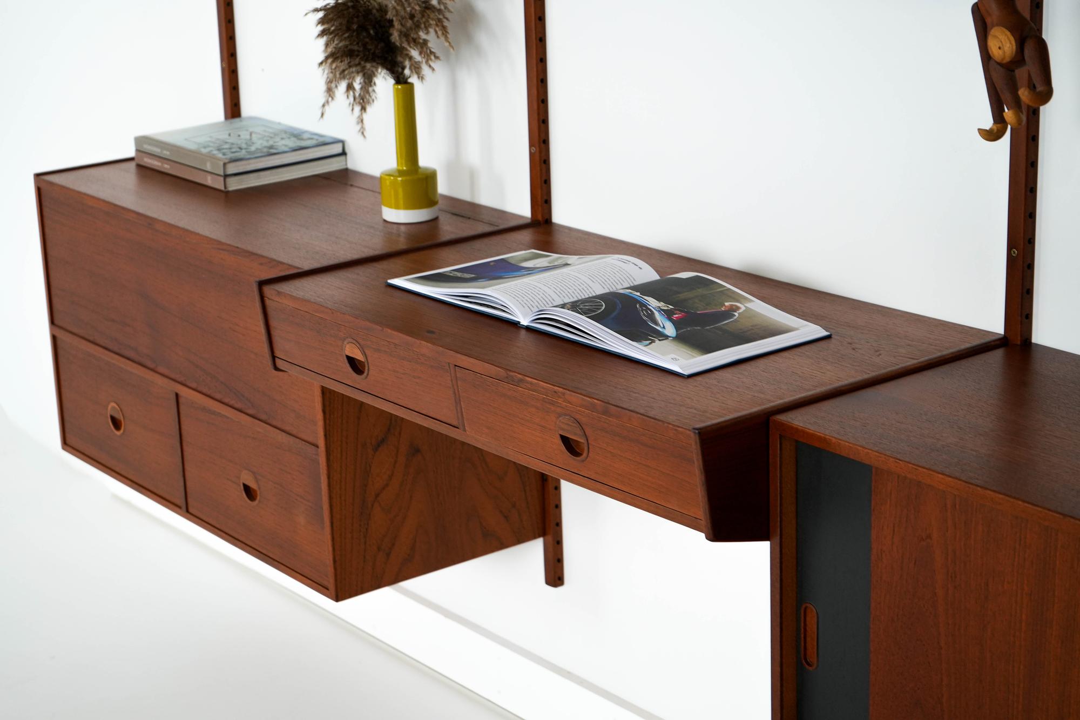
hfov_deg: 28.8
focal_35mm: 70
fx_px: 2100
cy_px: 360
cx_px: 540
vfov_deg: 19.5
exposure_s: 1/30
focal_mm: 70
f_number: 5.6
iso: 800
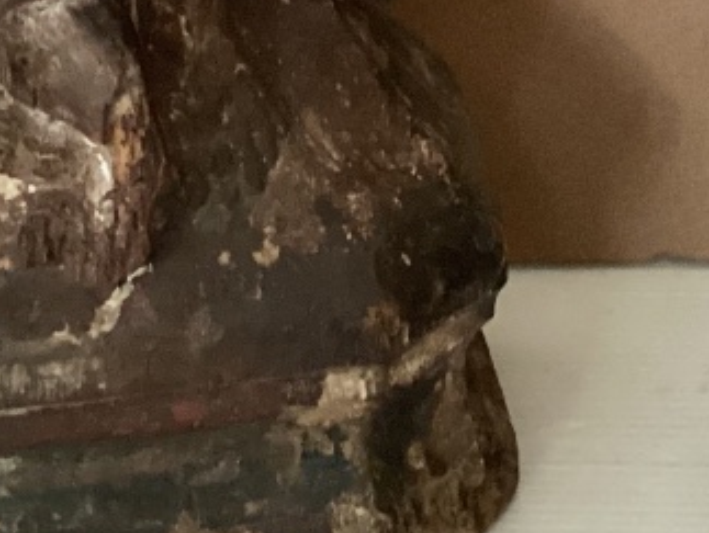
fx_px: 2358
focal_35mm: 115
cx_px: 700
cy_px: -353
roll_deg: -3.0
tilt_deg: -22.0
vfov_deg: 12.1
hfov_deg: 16.8
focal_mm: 3.3
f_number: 2.4
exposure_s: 1/25
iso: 500
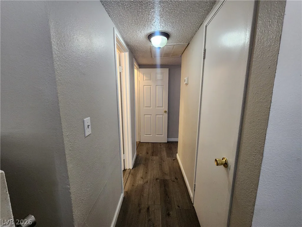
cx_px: 151
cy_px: 114
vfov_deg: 89.9
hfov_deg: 106.2
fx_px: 113
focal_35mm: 13
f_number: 2.2
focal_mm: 2.2
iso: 400
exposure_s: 1/60
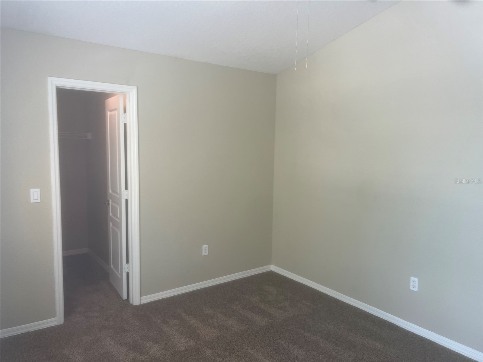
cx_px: 242
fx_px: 363
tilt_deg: -5.3
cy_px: 181
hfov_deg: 67.3
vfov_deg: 53.1
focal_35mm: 26
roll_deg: -1.1
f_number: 1.5
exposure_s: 1/60
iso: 64
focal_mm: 5.7
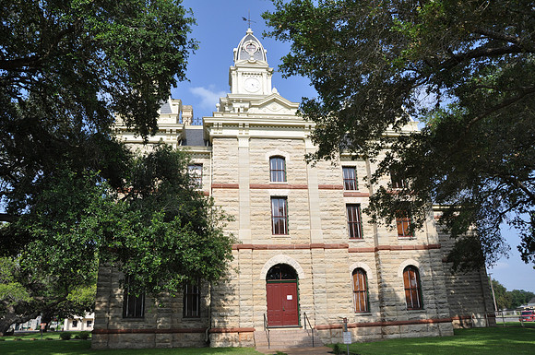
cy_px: 178
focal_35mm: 27
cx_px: 268
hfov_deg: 67.5
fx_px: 401
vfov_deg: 47.8
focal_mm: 18
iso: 200
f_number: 8
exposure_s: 1/250
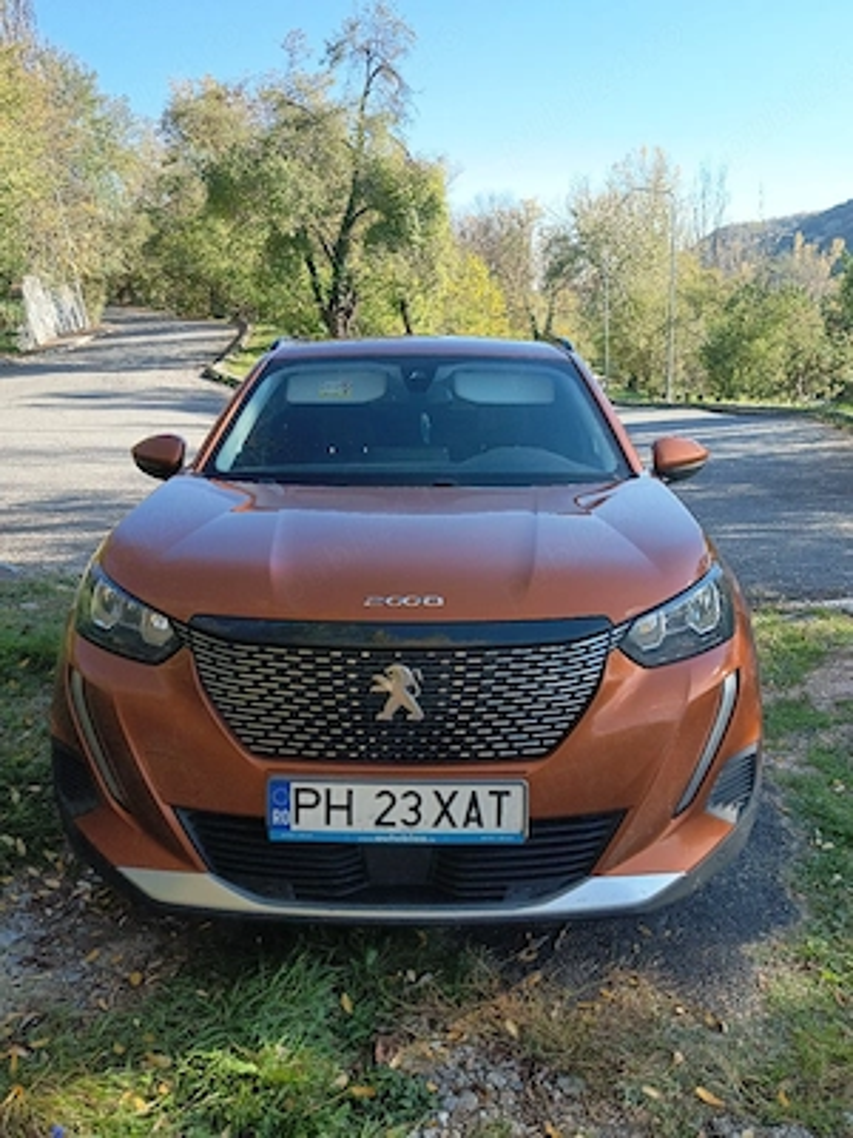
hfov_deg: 45.4
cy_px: 569
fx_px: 1019
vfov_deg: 58.4
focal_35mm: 31
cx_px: 426
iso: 50
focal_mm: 5.24
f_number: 1.7
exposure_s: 1/167
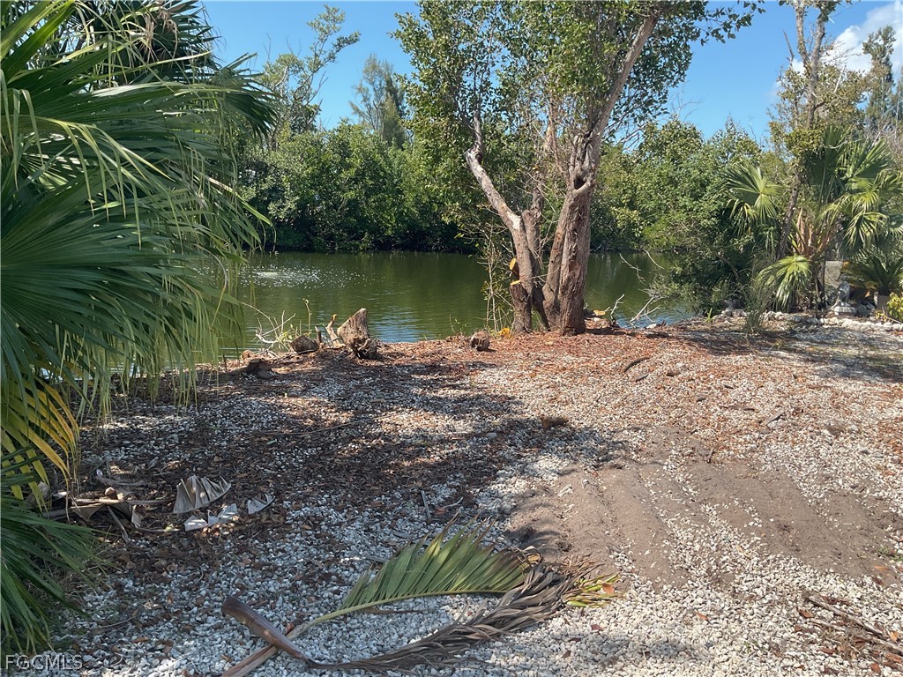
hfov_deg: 61.7
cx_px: 452
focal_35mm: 29
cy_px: 338
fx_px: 756
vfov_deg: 48.2
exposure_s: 1/1076
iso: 16
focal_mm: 3
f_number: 1.8
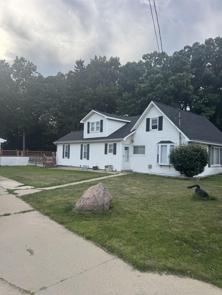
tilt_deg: +2.0
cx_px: 111
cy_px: 148
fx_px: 205
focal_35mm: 24
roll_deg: -2.1
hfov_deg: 56.8
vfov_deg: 71.6
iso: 80
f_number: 1.78
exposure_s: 1/1869
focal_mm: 6.76
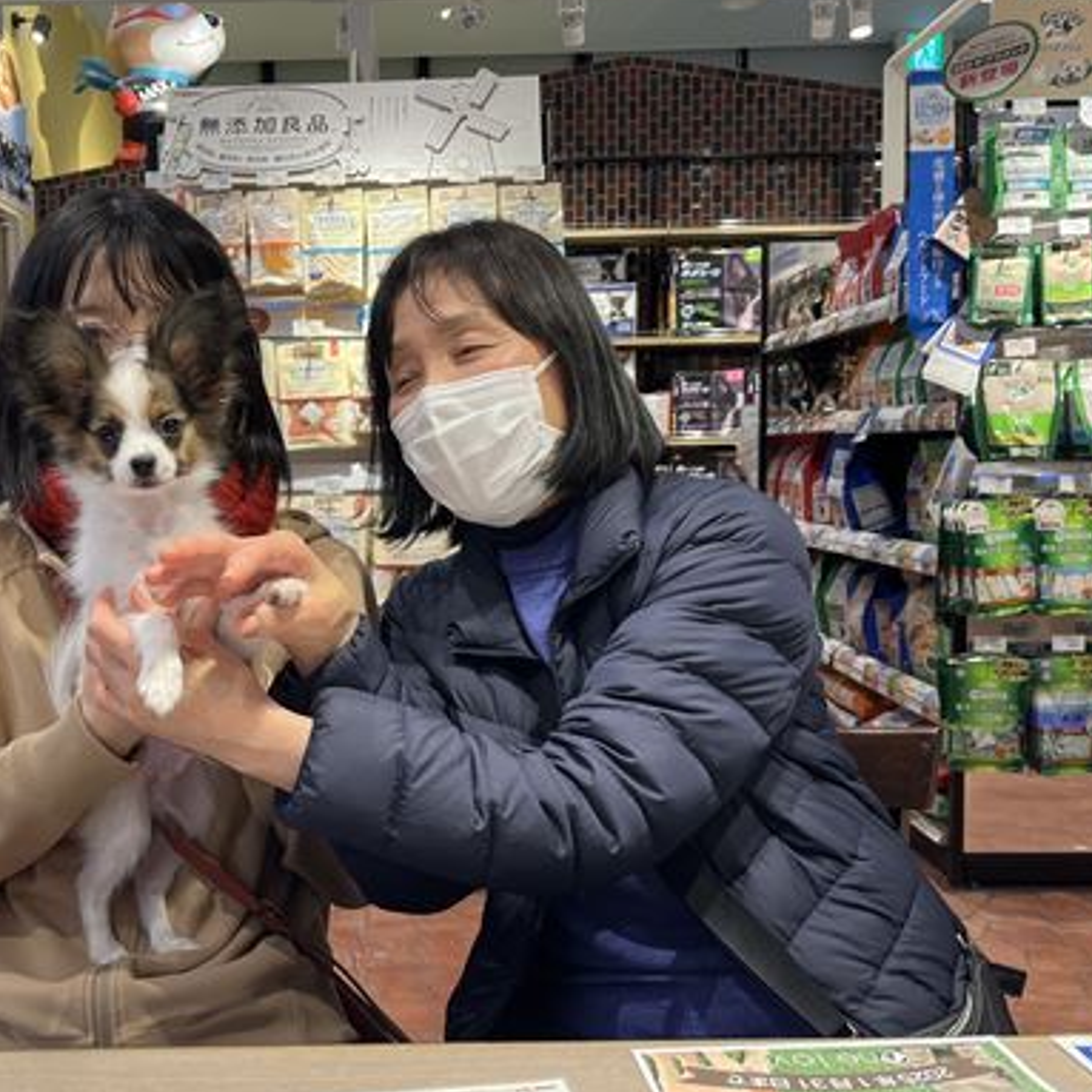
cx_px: 391
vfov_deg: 46.0
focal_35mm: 36
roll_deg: +1.2
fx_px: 1285
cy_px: 556
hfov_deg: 45.5
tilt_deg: -4.9
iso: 64
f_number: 1.6
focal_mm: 5.1
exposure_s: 1/120
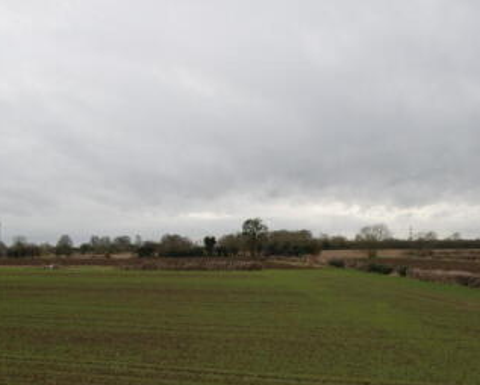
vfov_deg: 49.1
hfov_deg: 60.0
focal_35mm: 29
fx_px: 412
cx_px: 284
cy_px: 257
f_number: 5
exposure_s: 1/50
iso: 100
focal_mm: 10
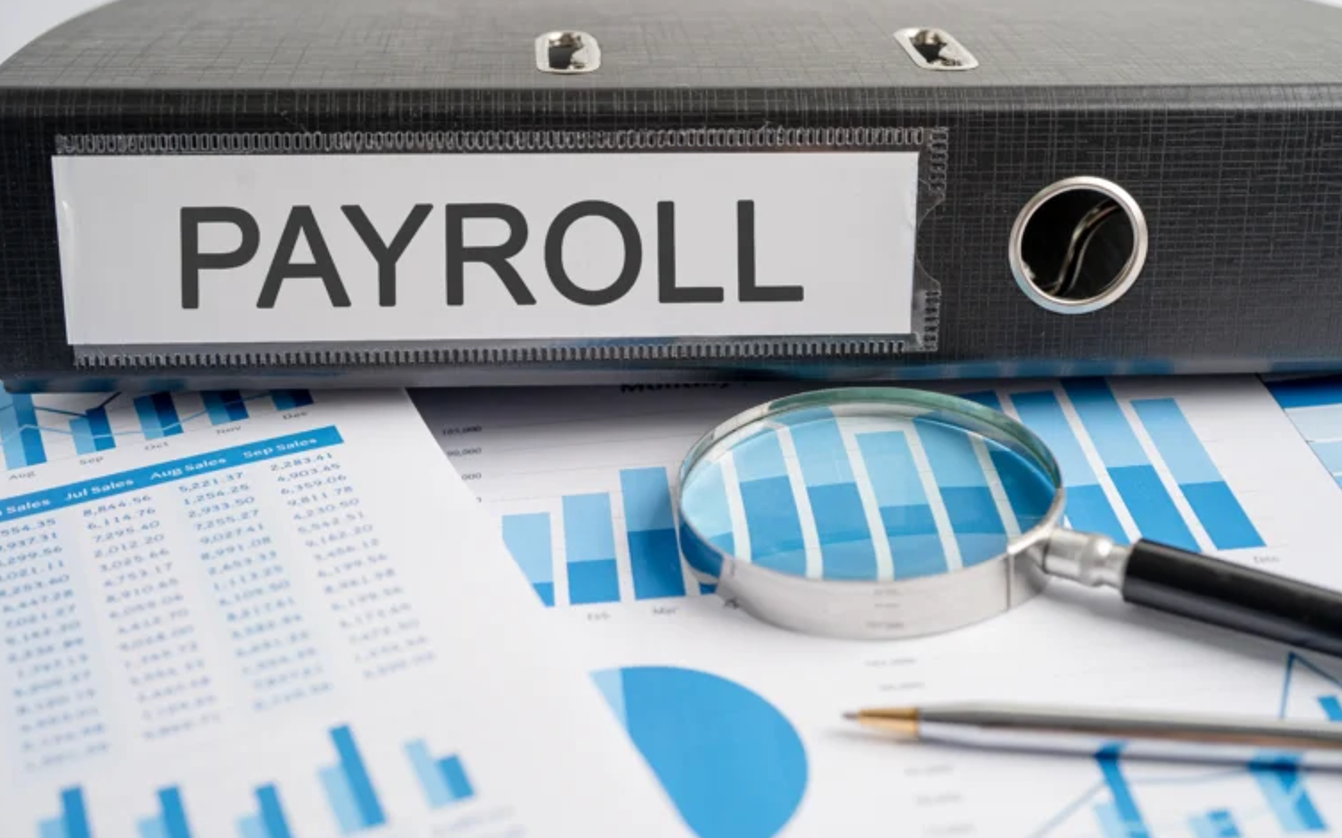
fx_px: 1901
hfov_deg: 38.9
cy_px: 424
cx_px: 675
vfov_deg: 24.8
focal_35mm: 52
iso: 100
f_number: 5
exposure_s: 1/100
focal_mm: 50
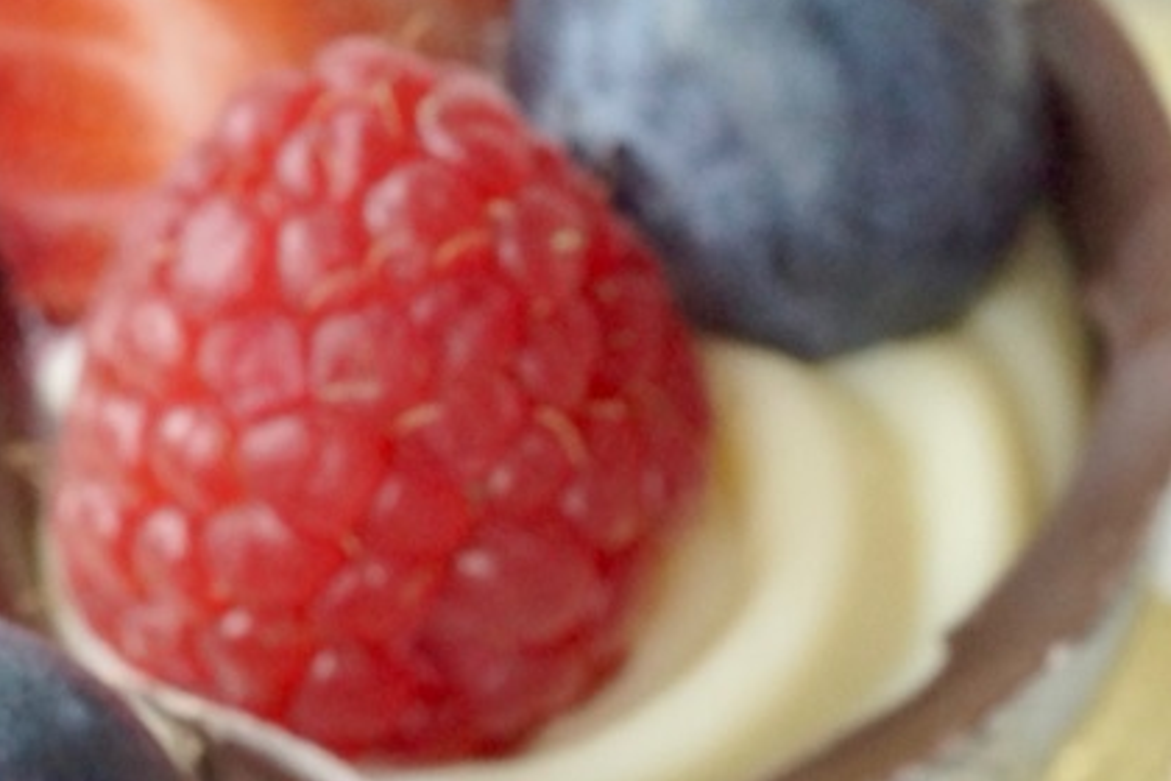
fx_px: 8131
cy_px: 1282
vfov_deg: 5.4
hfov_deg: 8.2
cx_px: 761
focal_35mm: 250
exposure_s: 1/25
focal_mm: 50
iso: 1600
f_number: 9
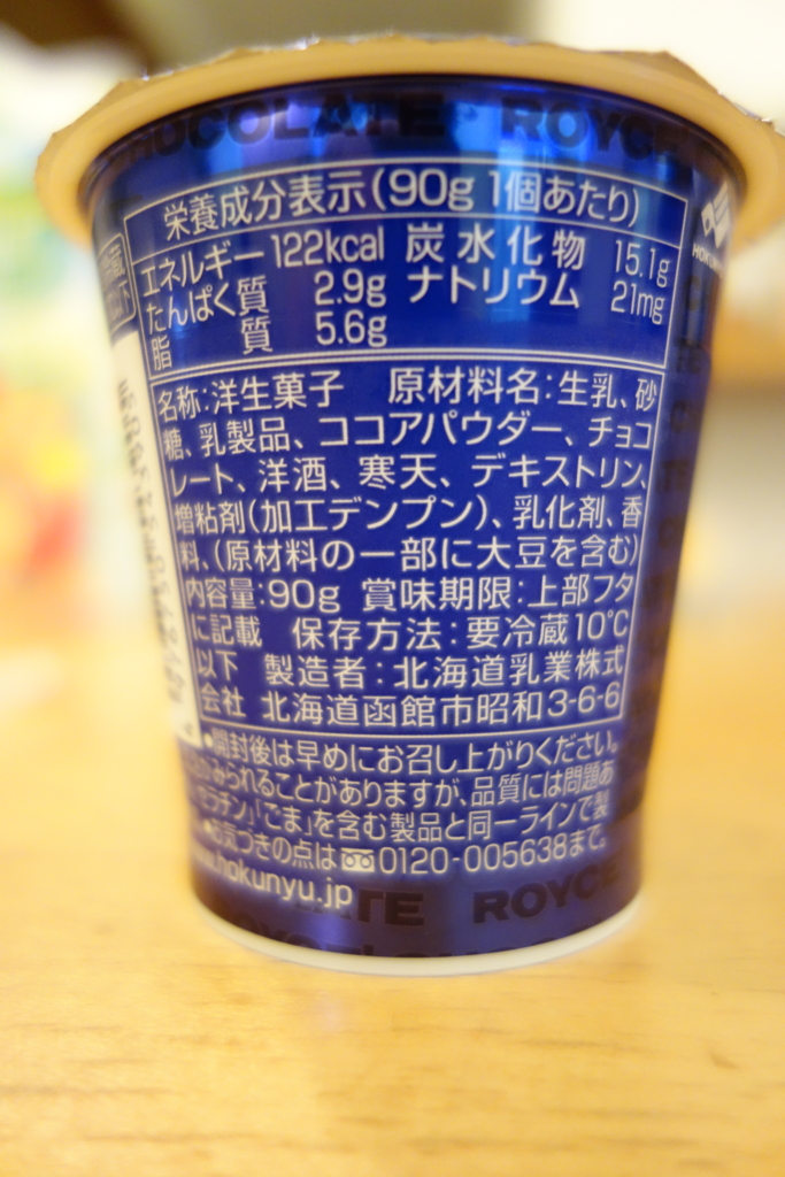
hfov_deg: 46.4
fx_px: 915
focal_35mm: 28
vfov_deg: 65.5
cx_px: 392
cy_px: 588
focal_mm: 10.4
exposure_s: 1/30
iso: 800
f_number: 1.8
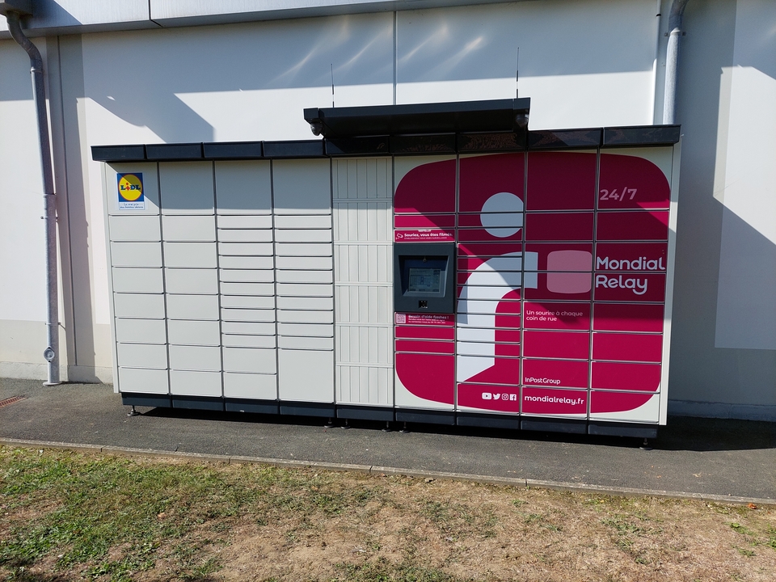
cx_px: 388
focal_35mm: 24
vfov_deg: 56.8
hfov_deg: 71.6
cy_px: 291
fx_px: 538
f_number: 1.8
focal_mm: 5.23
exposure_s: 1/1620
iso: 40
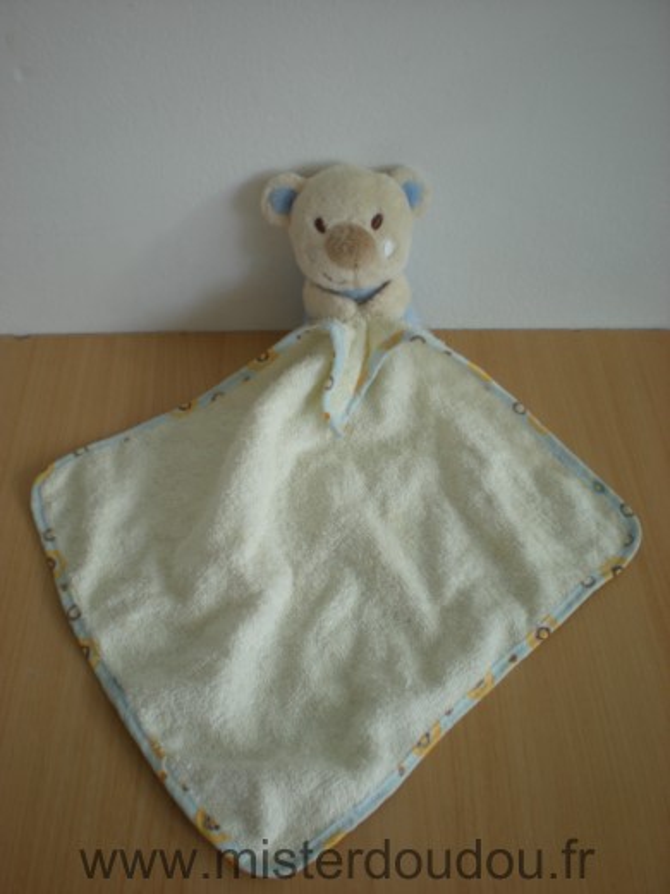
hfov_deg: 37.7
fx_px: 981
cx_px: 335
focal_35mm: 38
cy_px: 447
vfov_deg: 49.0
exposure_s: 1/64.7
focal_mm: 6.3
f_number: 3.1
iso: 64
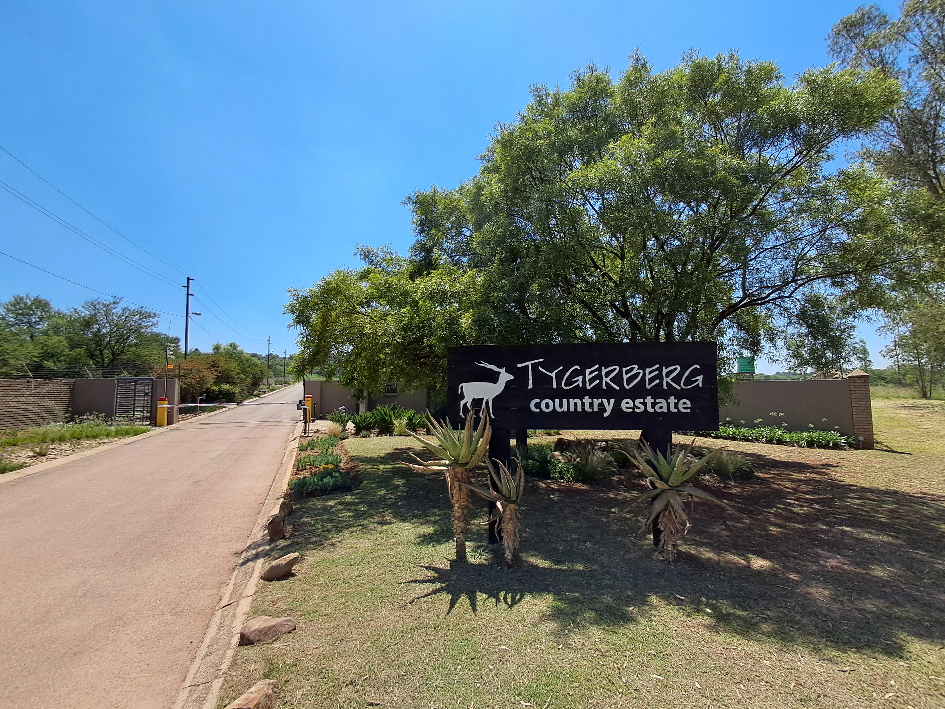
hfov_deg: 94.5
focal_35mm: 16
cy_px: 354
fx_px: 437
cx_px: 472
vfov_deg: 78.1
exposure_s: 1/1653
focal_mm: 1.64
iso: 40
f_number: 2.2
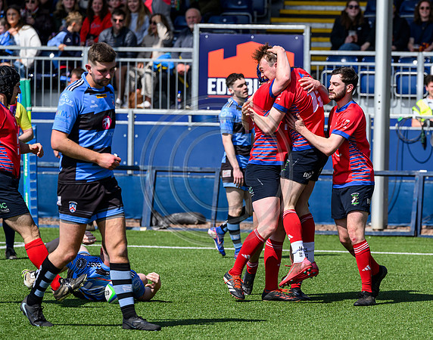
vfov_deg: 5.2
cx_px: 316
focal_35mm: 296
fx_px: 3771
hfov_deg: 6.6
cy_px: 204
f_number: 4.5
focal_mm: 200
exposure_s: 1/3200
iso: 500
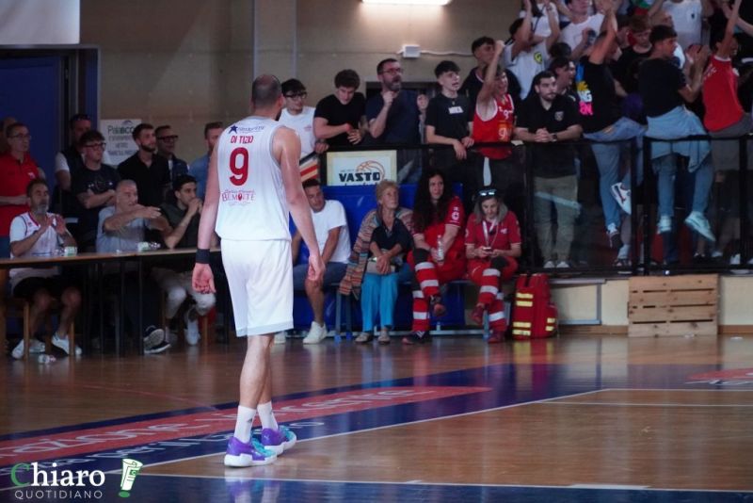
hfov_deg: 14.1
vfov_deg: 9.4
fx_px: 3044
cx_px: 376
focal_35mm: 146
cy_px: 252
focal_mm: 97
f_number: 4
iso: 5000
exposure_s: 1/800
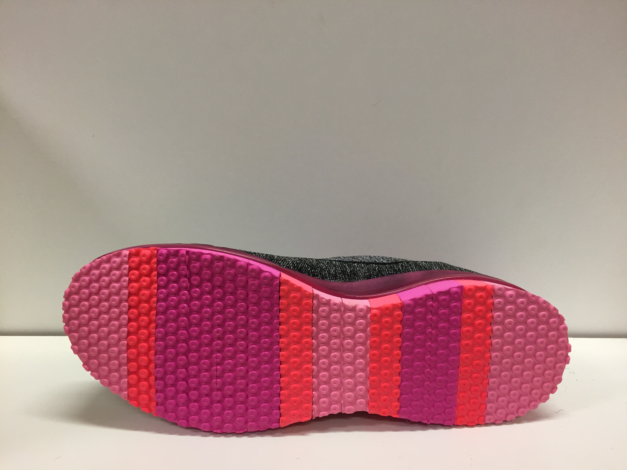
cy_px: 235
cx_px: 314
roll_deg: +0.2
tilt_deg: -14.1
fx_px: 525
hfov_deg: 61.7
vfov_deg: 48.2
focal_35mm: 29
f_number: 2.2
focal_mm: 4.15
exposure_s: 1/33
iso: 64
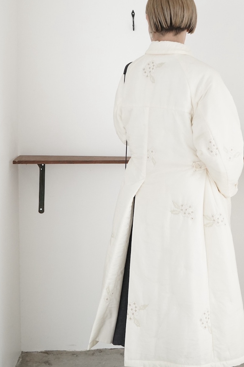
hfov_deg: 24.4
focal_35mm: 55
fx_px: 560
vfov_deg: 36.2
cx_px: 168
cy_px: 147
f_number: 5
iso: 5000
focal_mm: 35
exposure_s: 1/80
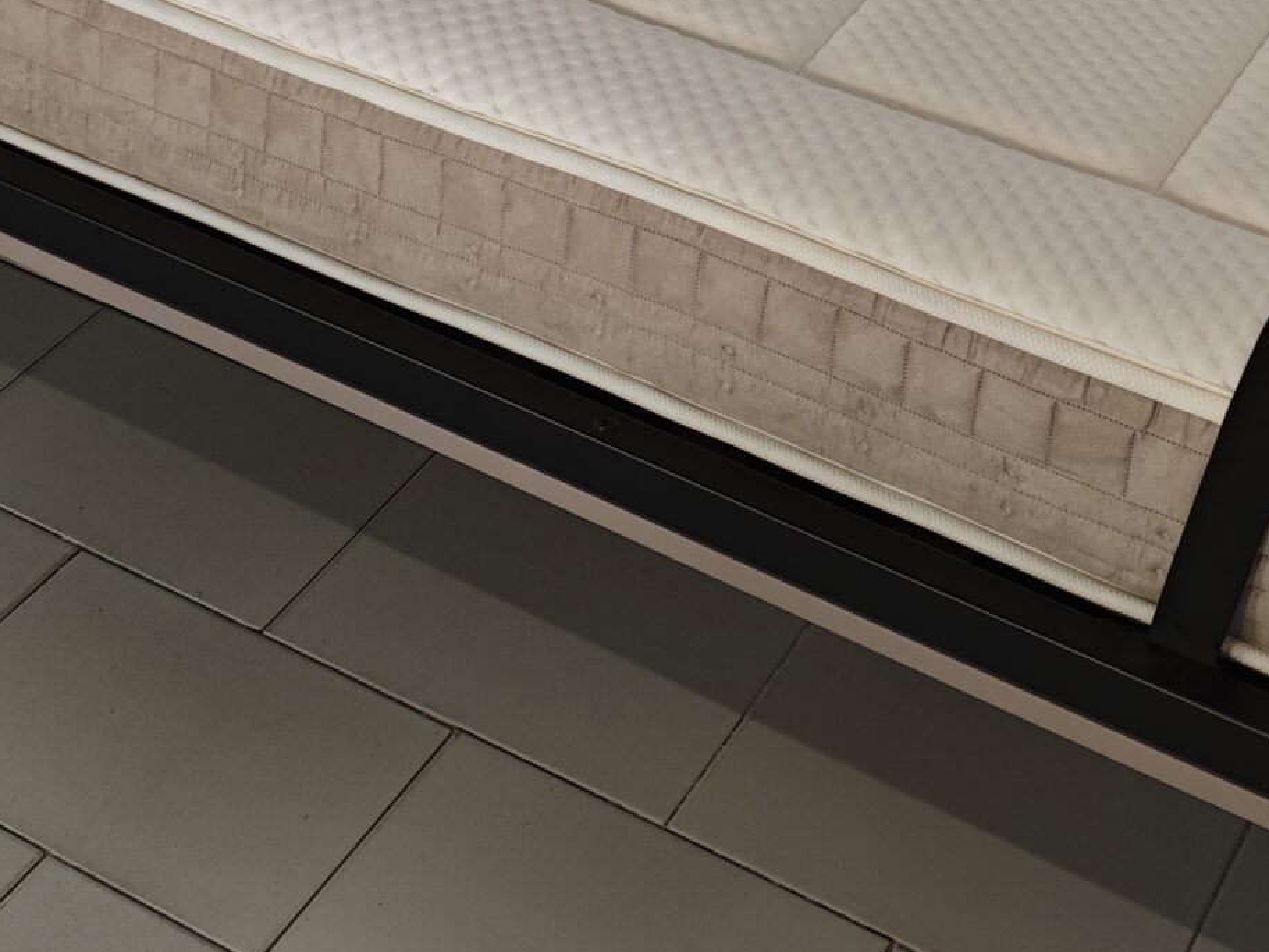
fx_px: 2676
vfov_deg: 18.8
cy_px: -277
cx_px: 678
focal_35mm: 73
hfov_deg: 26.7
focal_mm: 4.94
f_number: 1.59
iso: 100
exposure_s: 1/100
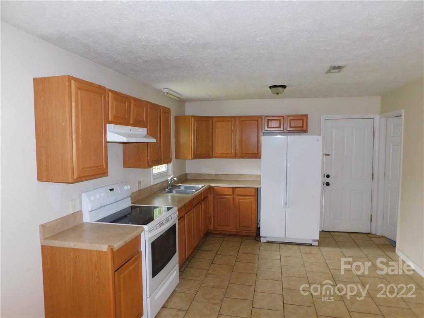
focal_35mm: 23
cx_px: 212
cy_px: 159
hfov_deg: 73.9
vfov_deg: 58.9
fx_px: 282
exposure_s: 1/30
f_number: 3
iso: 200
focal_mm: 4
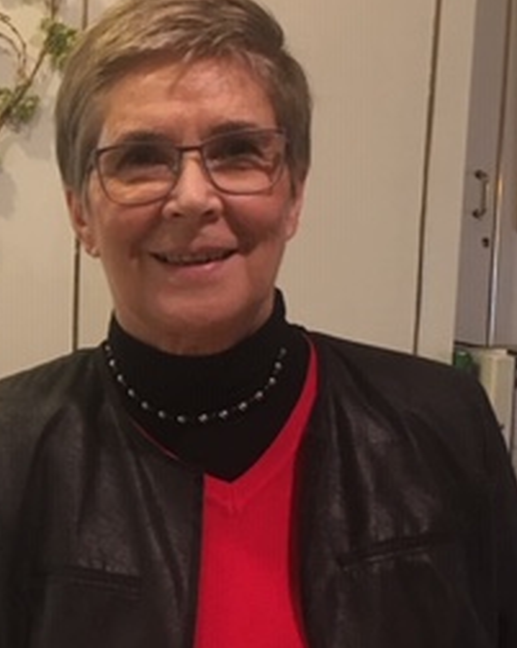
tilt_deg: -7.8
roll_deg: -0.9
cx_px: -80
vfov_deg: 26.4
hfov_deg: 20.1
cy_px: 386
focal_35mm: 72
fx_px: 1380
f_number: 2.2
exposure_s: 1/33
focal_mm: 4.15
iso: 250
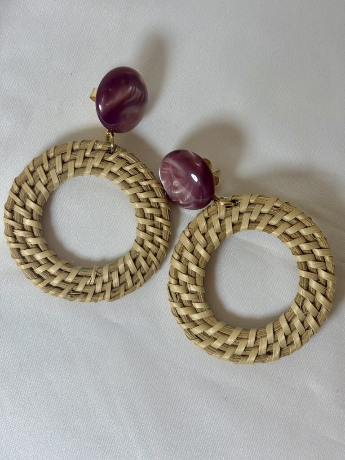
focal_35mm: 52
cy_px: 230
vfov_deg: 36.8
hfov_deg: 28.0
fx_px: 691
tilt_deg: -83.5
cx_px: 172
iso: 25
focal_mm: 5.96
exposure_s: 1/112
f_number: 1.6
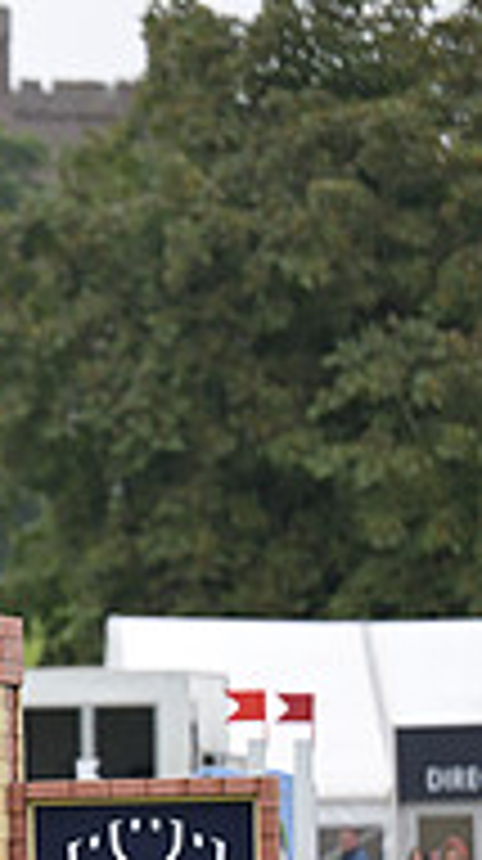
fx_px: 11624
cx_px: -815
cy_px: 709
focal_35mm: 510
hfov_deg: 2.4
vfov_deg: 4.2
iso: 800
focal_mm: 160
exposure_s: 1/1250
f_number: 4
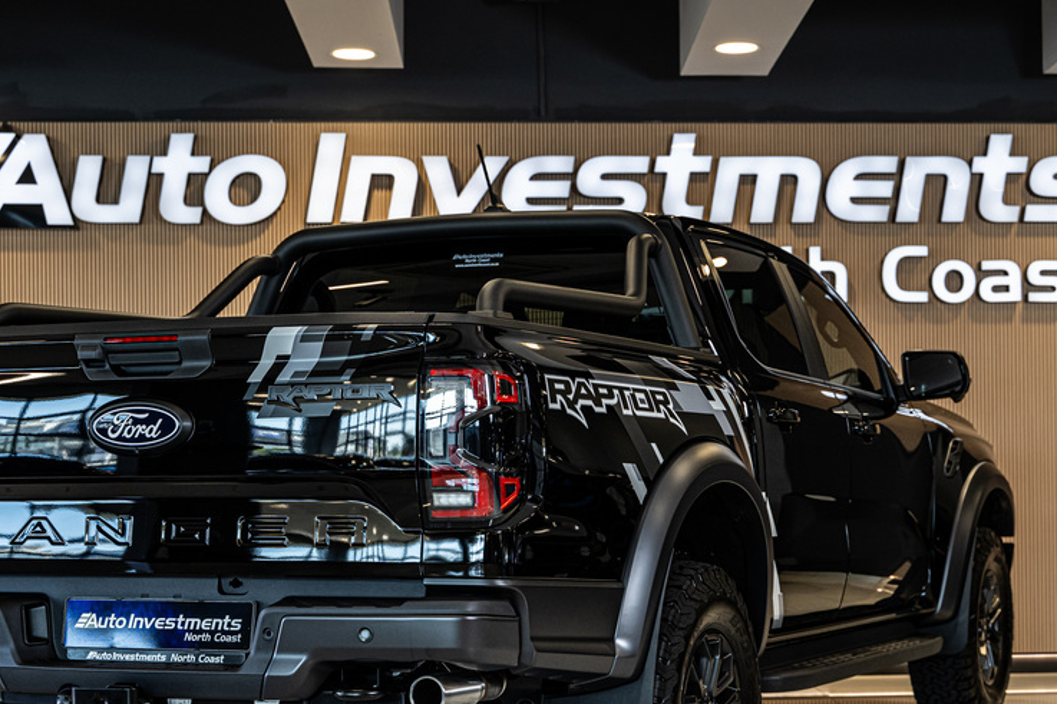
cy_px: 460
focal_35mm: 68
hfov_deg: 29.6
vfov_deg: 20.0
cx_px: 484
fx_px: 1996
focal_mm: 49
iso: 500
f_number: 4
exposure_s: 1/160
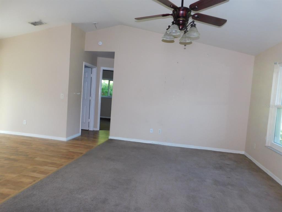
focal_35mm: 23
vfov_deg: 58.9
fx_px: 187
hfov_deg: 73.9
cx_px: 141
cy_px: 106
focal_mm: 4
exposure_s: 1/30
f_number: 3
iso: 200
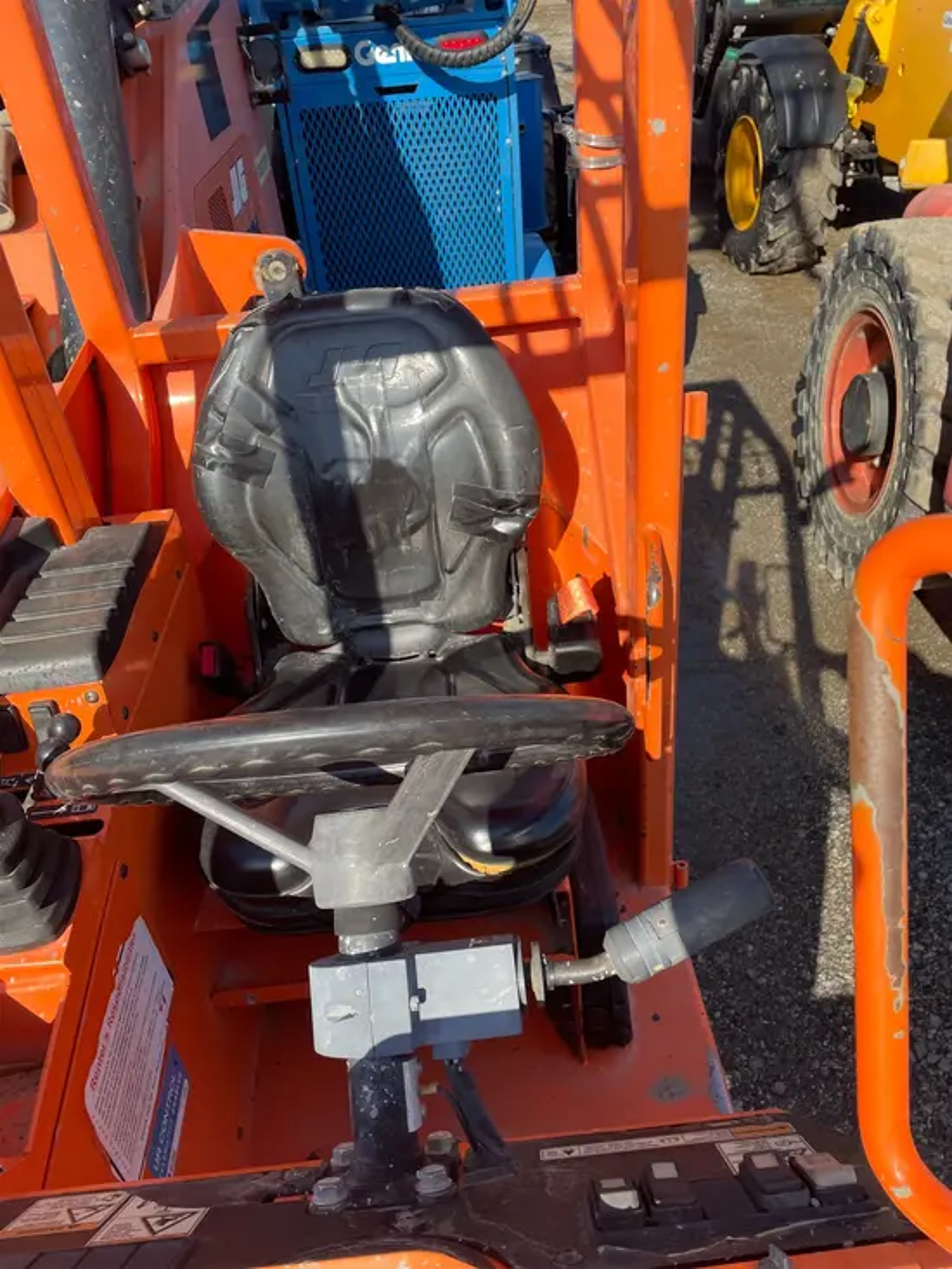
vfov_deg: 67.3
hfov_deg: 53.1
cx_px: 476
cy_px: 634
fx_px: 953
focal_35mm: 26
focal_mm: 4.2
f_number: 1.6
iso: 32
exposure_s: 1/1595
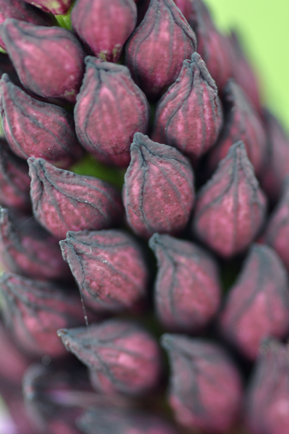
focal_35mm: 158
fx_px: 1896
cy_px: 217
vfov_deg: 13.0
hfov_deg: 8.7
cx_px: 144
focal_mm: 105
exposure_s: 1/30
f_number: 2.8
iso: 200
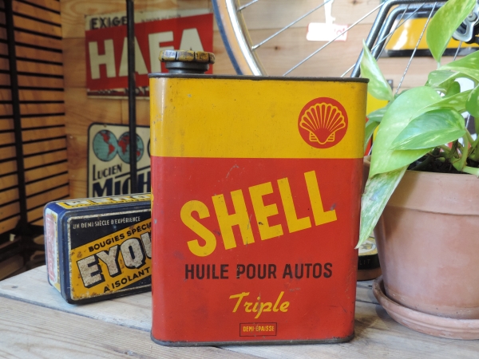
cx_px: 240
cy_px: 180
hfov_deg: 52.6
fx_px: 484
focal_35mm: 35
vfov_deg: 40.7
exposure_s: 1/25
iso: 400
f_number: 3.3
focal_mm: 6.2
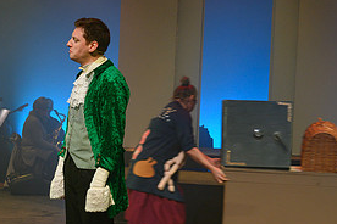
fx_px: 768
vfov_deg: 16.6
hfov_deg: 24.4
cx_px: 73
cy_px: 145
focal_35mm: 82
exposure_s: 1/40
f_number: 6.3
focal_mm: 39
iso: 800
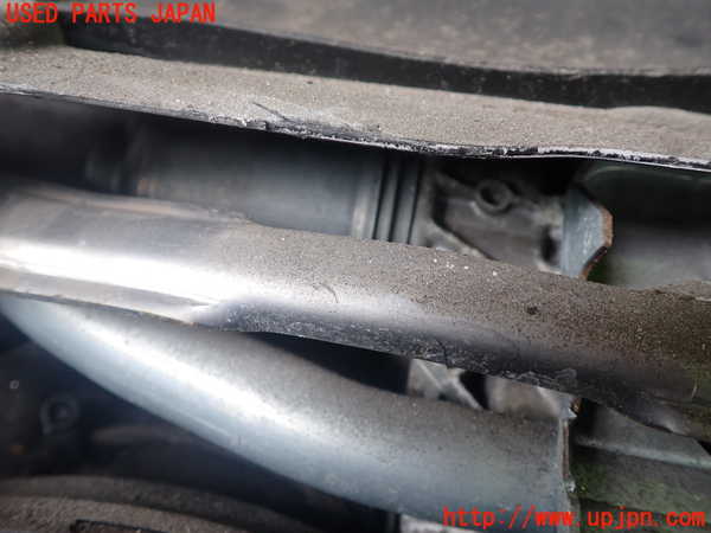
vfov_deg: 46.8
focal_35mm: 30
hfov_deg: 60.0
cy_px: 266
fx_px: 616
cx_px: 356
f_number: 2.3
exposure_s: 1/60
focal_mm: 5.4
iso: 200
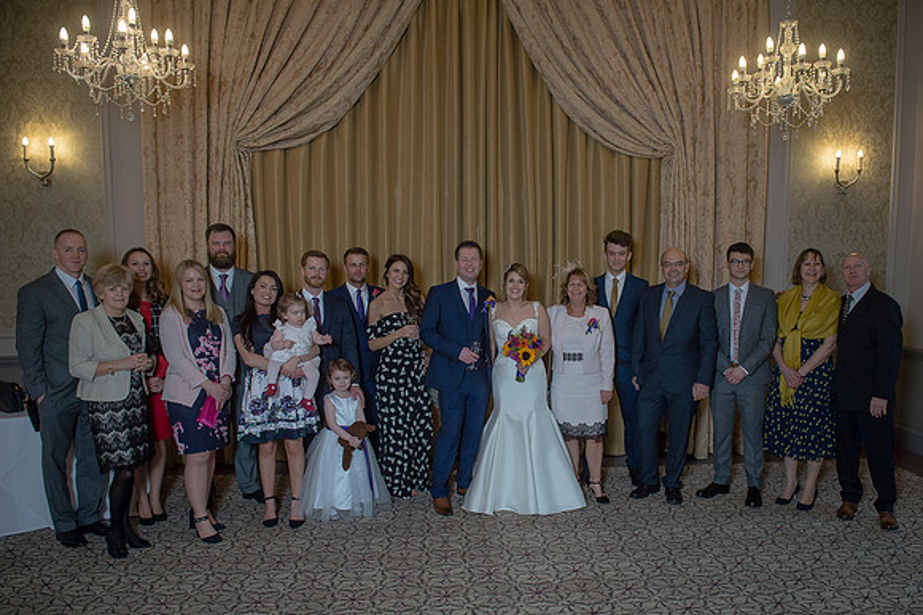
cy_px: 347
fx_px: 694
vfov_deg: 47.6
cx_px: 497
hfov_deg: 67.2
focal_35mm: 27
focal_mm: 24
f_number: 4
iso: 400
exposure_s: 1/100
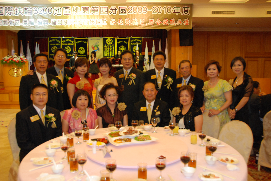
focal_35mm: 30
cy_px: 90
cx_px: 136
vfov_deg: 43.7
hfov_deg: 61.9
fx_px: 226
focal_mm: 20
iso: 1250
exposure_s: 1/60
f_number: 5.6
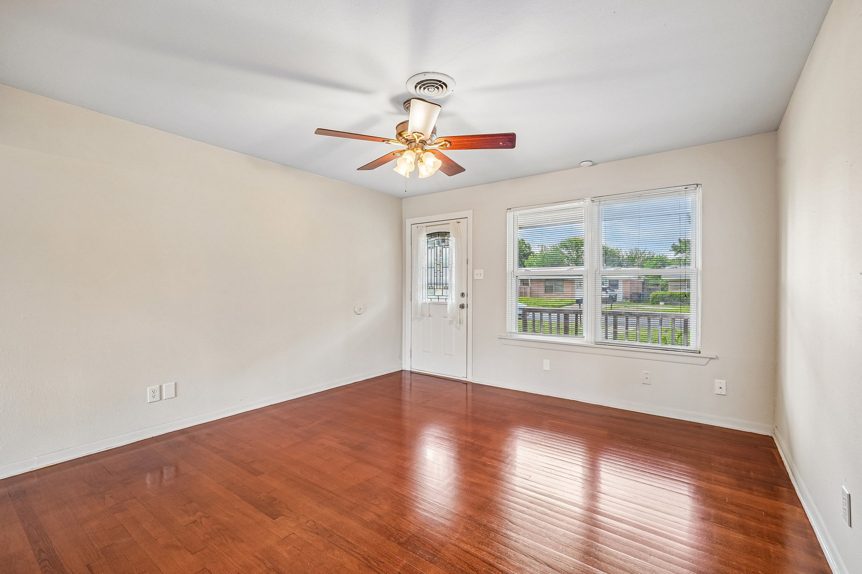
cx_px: 431
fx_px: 383
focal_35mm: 16
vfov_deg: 73.7
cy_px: 287
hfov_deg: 96.7
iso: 400
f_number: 8
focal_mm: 16
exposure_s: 1/25
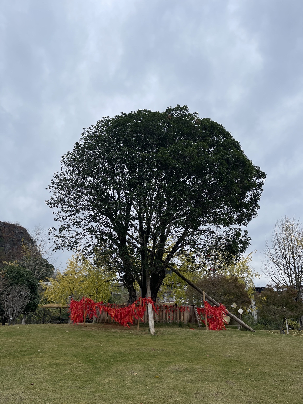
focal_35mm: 26
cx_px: 152
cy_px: 202
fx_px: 303
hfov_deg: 53.1
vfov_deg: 67.3
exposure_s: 1/1011
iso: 32
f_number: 1.6
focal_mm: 5.1
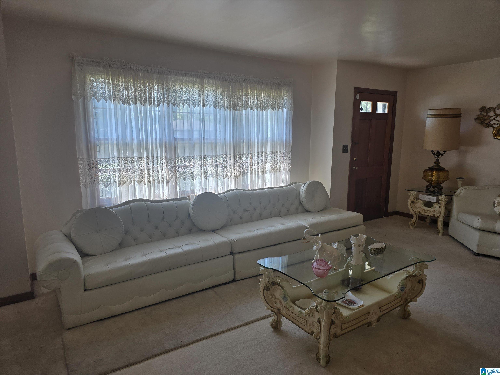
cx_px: 250
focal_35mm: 23
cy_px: 188
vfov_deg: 58.9
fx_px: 332
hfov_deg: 73.9
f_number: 1.7
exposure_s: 1/180
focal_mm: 6.3
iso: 50
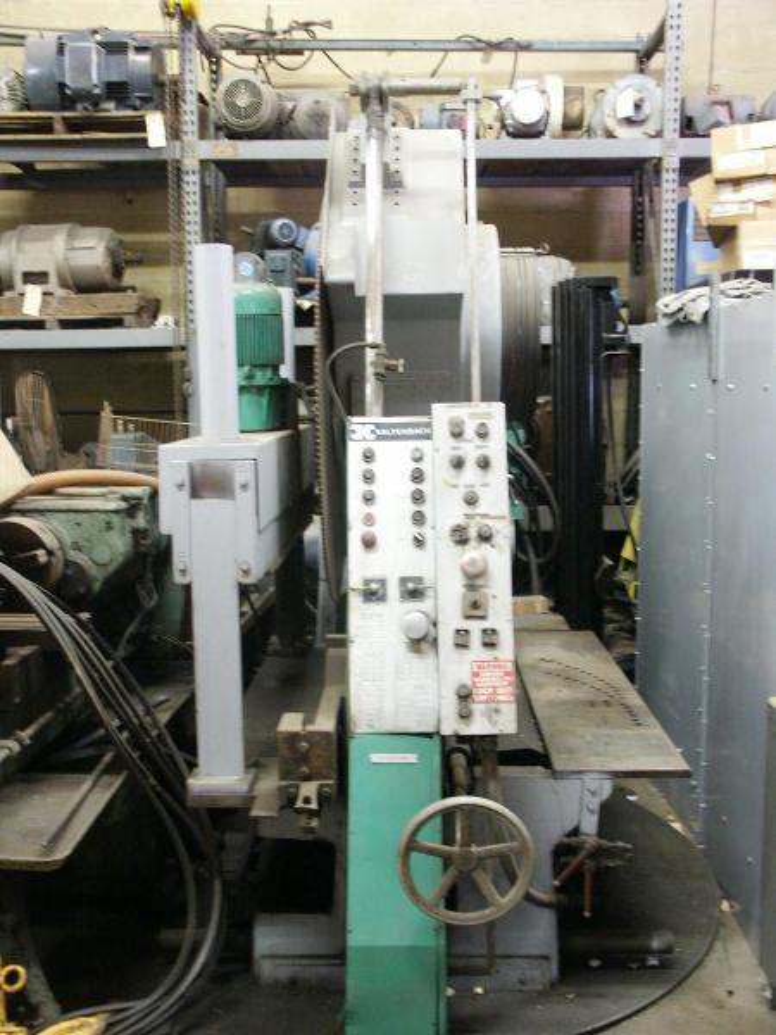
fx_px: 1106
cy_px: 518
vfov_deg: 50.1
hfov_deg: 38.7
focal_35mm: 37
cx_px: 388
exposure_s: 1/6
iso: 200
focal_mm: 9.66
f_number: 2.8
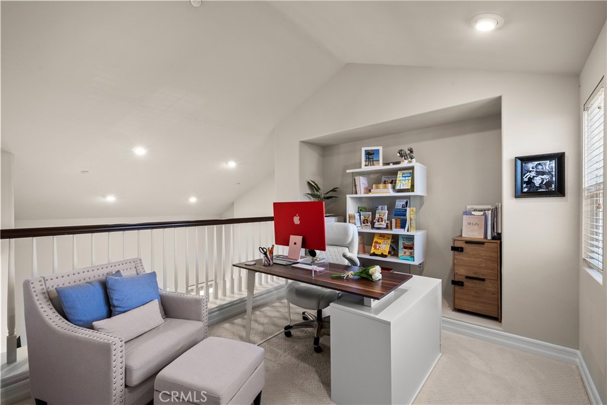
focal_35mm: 14
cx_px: 304
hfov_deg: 104.2
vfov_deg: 81.2
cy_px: 202
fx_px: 236
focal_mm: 14
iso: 400
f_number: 11
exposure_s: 1/3
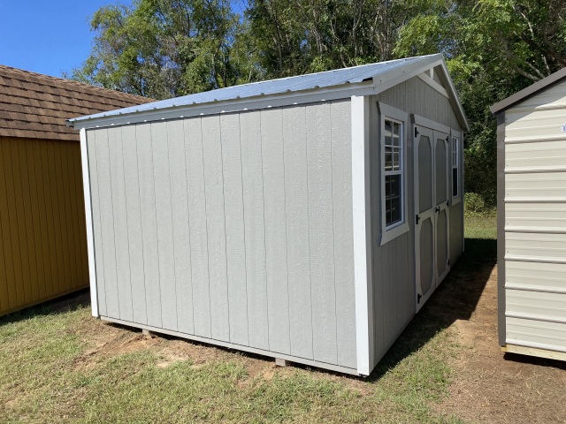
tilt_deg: -1.2
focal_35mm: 26
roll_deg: +2.1
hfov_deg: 67.3
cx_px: 283
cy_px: 212
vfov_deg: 53.1
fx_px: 425
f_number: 1.8
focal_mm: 4.25
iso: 32
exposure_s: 1/3610
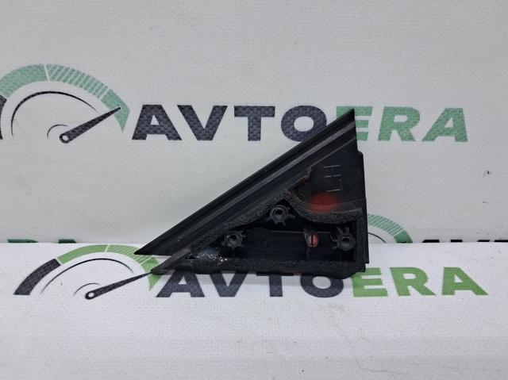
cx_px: 254
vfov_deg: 51.3
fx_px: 396
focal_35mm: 27
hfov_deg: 65.4
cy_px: 190
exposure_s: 1/100
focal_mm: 4
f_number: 1.8
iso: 50
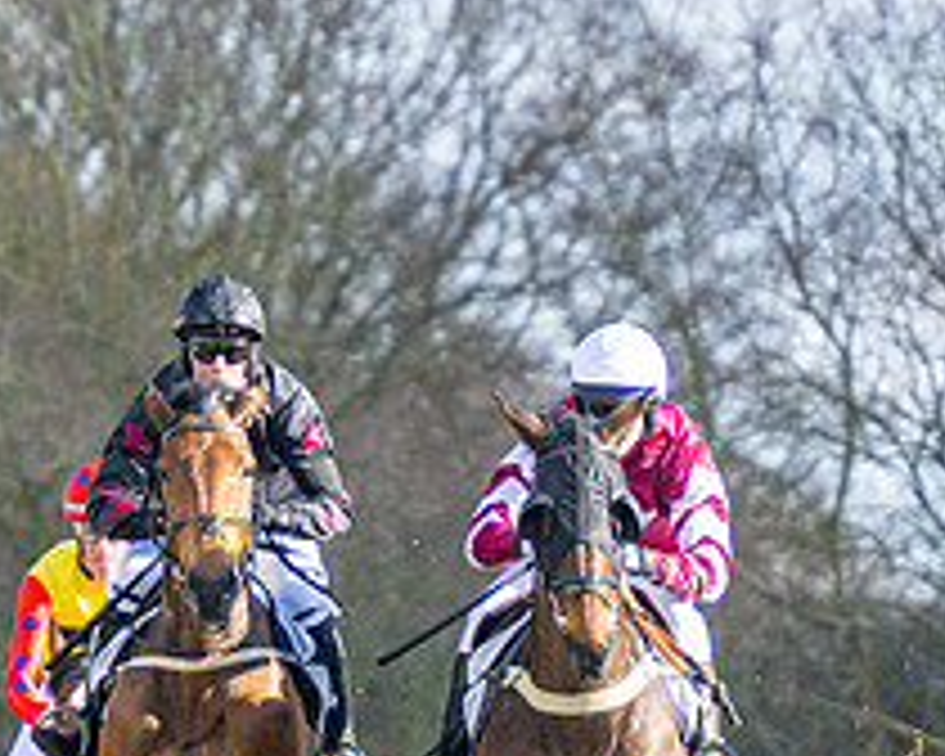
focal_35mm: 1048
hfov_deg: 1.8
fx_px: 29311
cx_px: 768
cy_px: 931
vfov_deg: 1.5
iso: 400
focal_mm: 185
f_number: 4
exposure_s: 1/1600
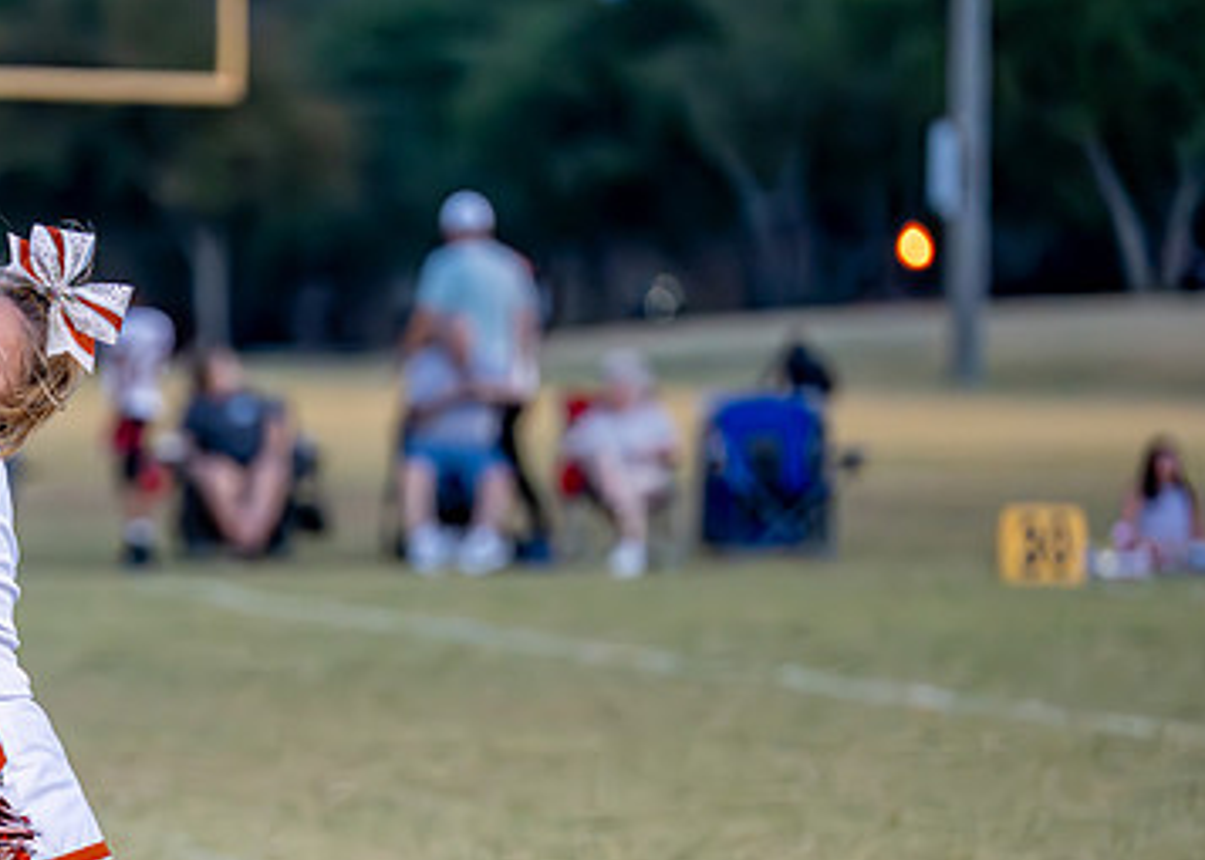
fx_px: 10233
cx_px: -3
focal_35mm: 299
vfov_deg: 4.8
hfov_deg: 6.7
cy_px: 559
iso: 5000
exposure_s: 1/1000
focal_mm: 148
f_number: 2.8
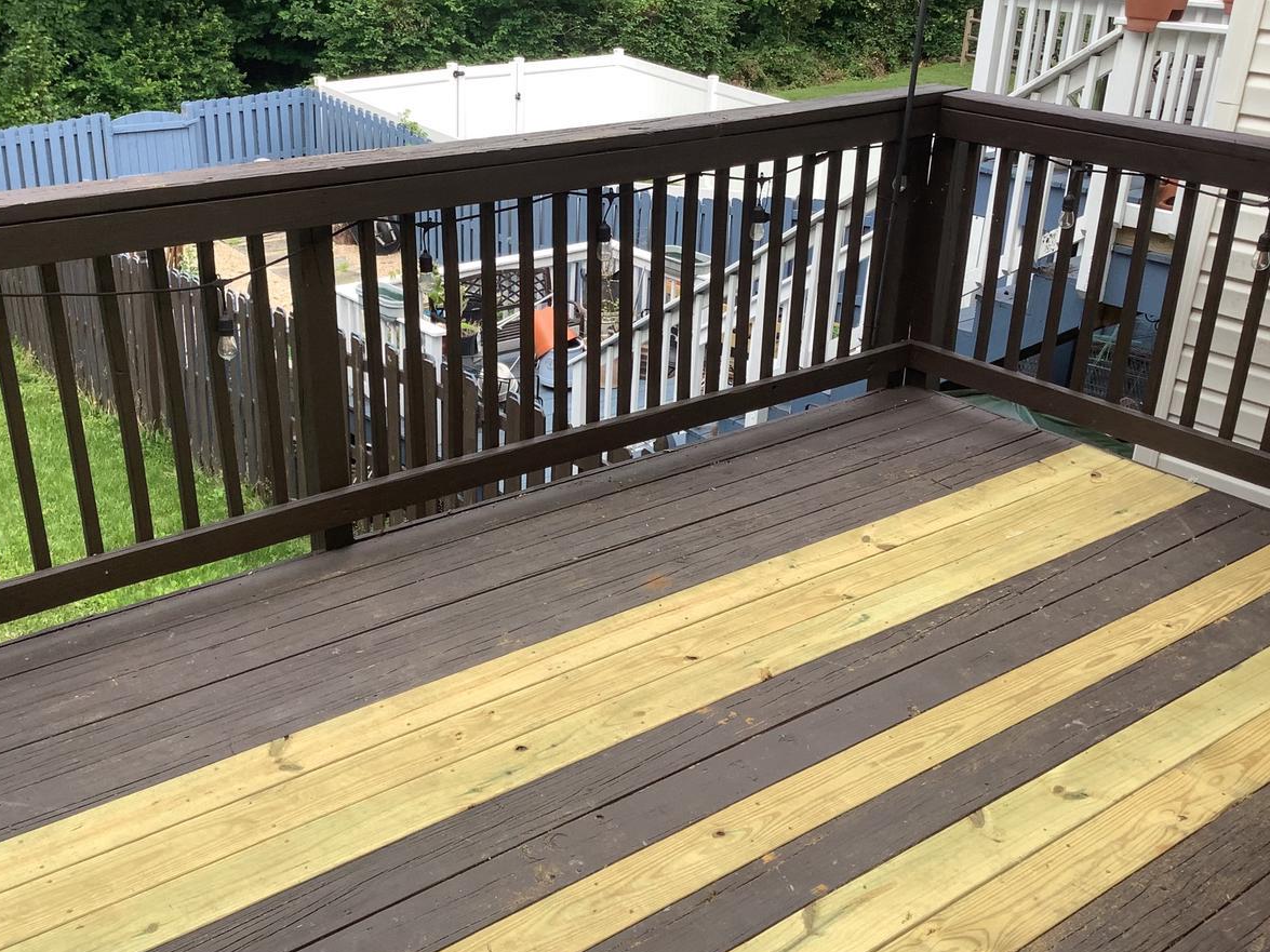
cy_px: 513
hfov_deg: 48.7
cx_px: 509
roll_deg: -1.0
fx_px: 1394
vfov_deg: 37.7
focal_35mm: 38
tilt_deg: -24.5
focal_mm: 3.3
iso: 25
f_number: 2.4
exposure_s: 1/281
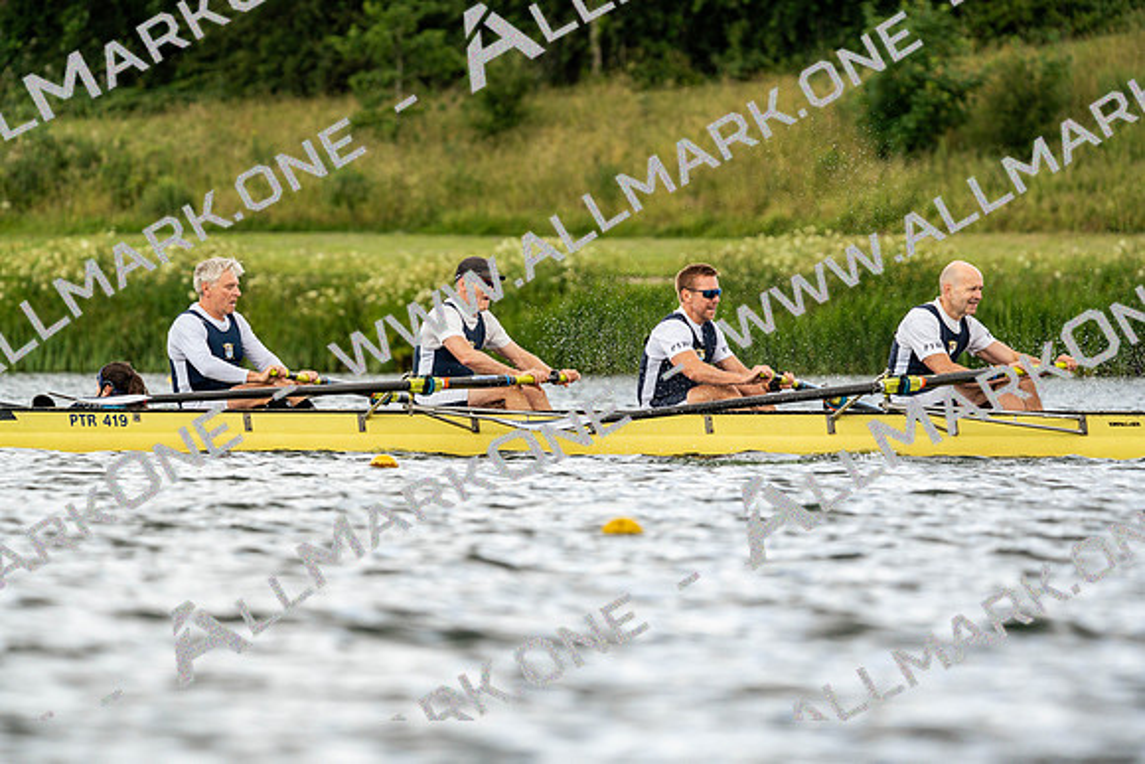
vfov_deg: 3.8
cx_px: 572
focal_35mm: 359
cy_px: 382
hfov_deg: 5.7
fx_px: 11420
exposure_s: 1/2000
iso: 640
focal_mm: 359
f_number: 6.3
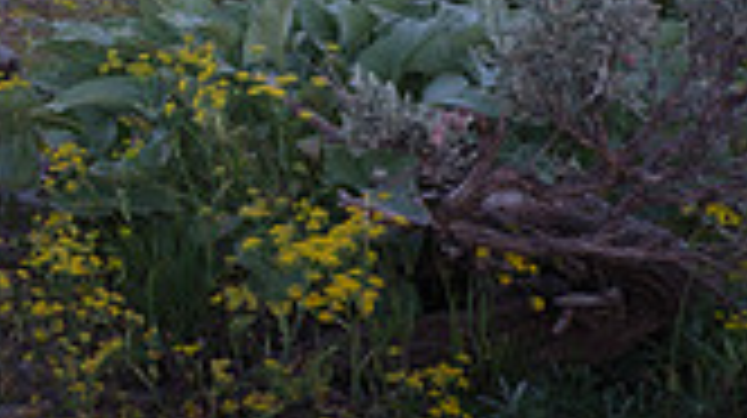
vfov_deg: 10.7
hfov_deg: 17.7
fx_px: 2098
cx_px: -428
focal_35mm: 106
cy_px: -331
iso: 160
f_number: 14
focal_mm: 19.2
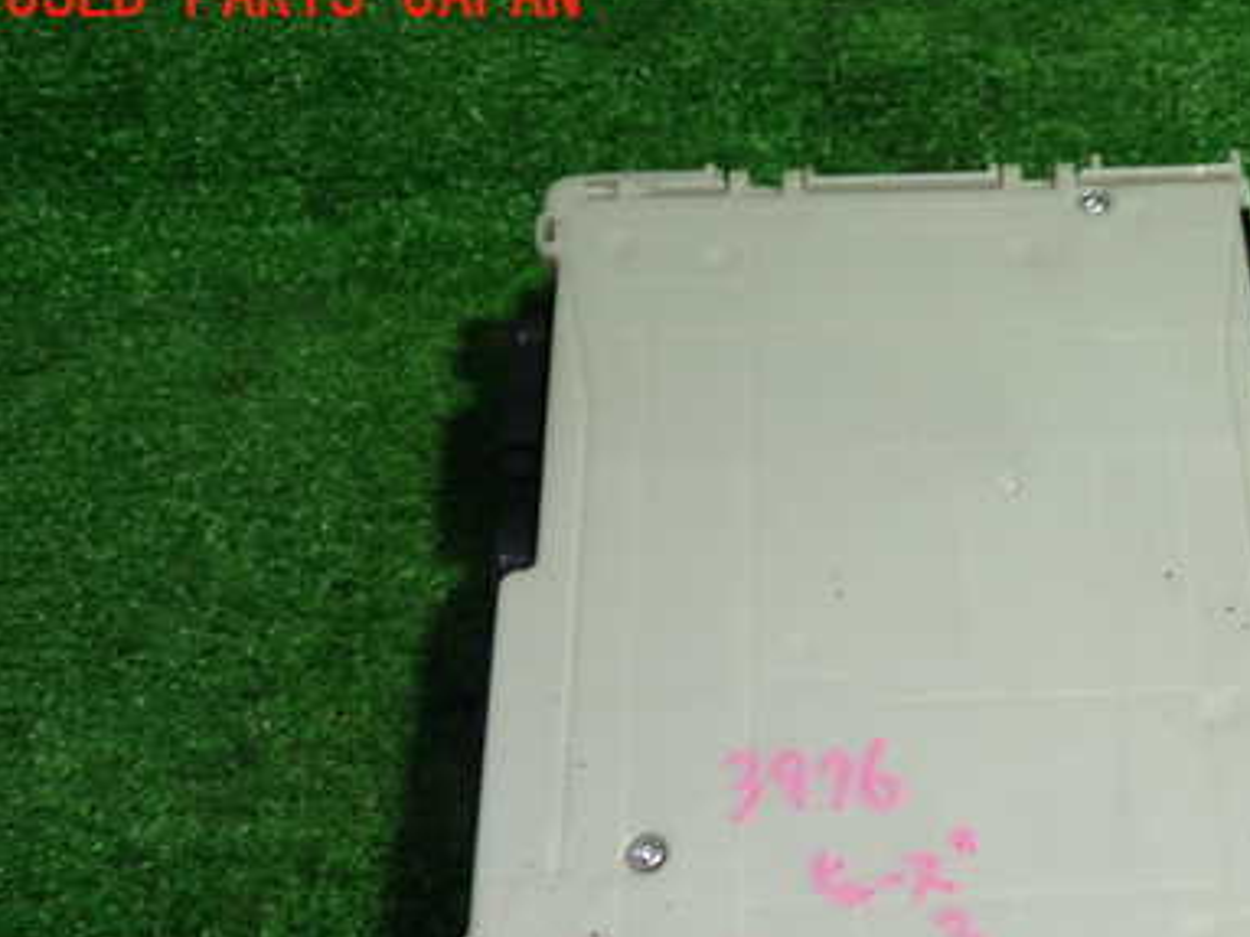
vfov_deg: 30.4
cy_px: 689
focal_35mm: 47
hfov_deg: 39.2
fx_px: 1697
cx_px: 966
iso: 200
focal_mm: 5.4
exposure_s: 1/60
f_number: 2.3
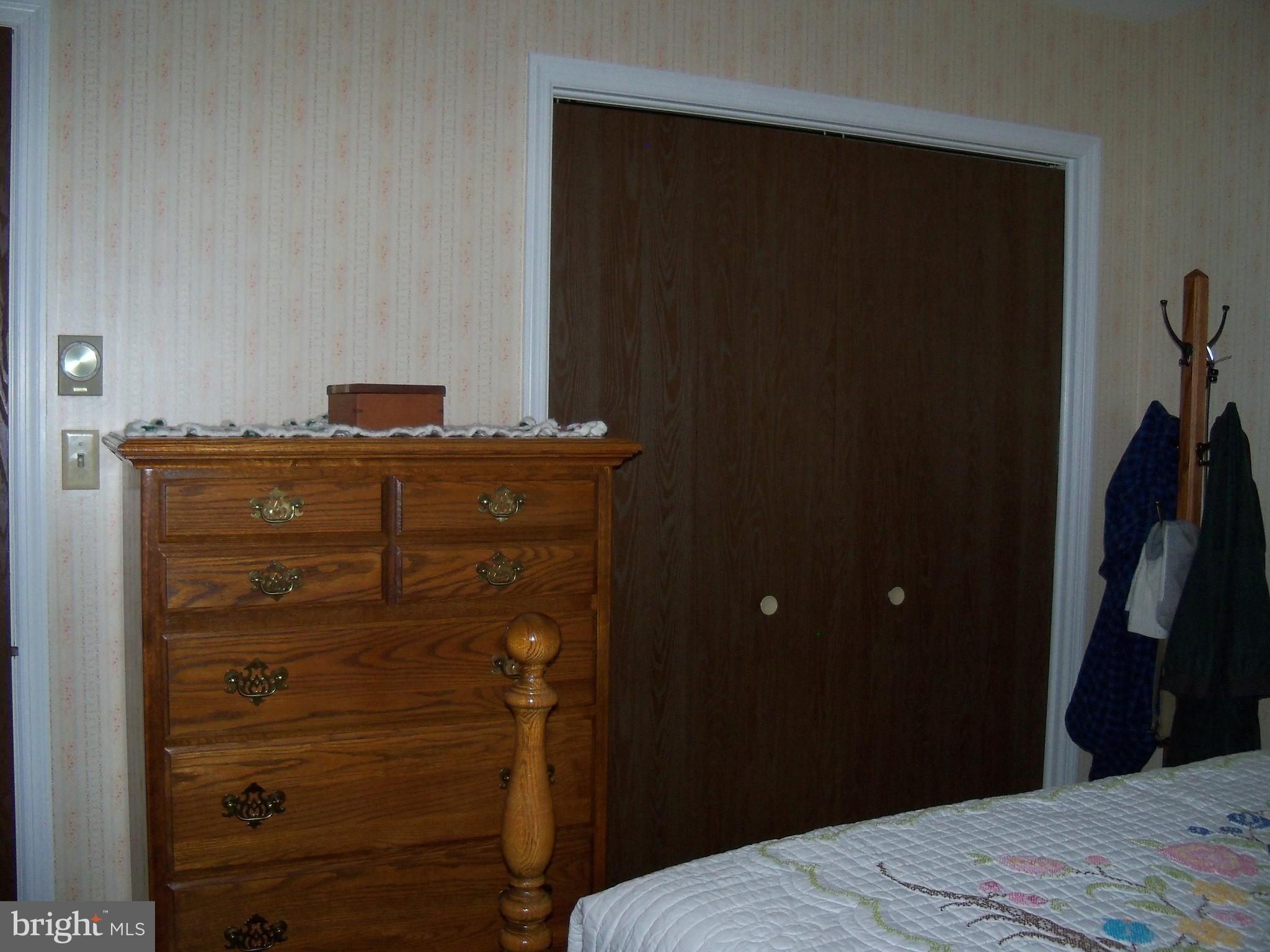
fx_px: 1284
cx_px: 635
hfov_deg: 52.6
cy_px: 476
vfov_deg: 40.7
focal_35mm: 35
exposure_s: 1/30
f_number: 3.5
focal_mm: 6.2
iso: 200
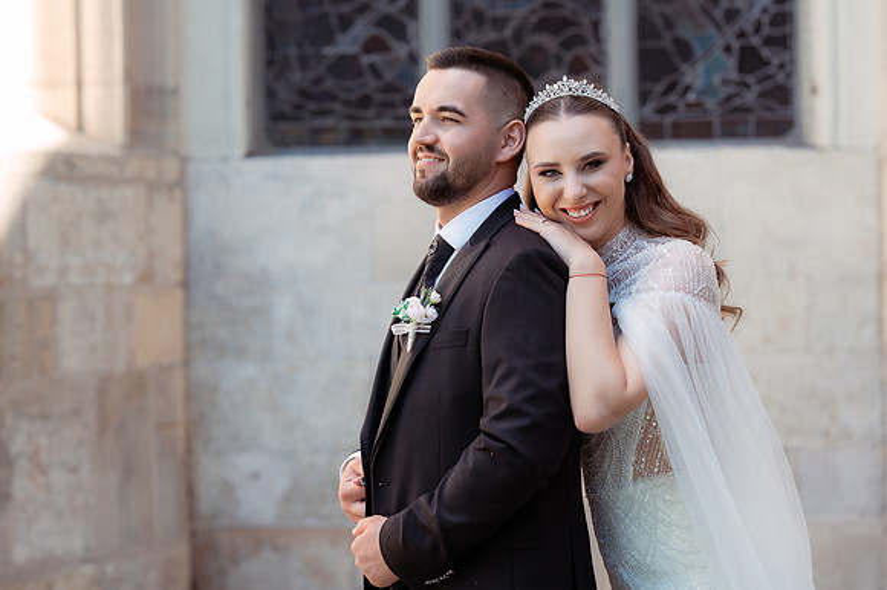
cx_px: 444
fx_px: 2093
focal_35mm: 85
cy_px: 295
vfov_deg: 16.1
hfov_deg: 23.9
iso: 200
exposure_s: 1/320
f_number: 3.5
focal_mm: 85
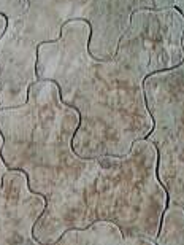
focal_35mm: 292
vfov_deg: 6.6
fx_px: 2064
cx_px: 209
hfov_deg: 5.1
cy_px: -170
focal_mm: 13.3
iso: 400
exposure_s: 1/40
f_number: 3.9
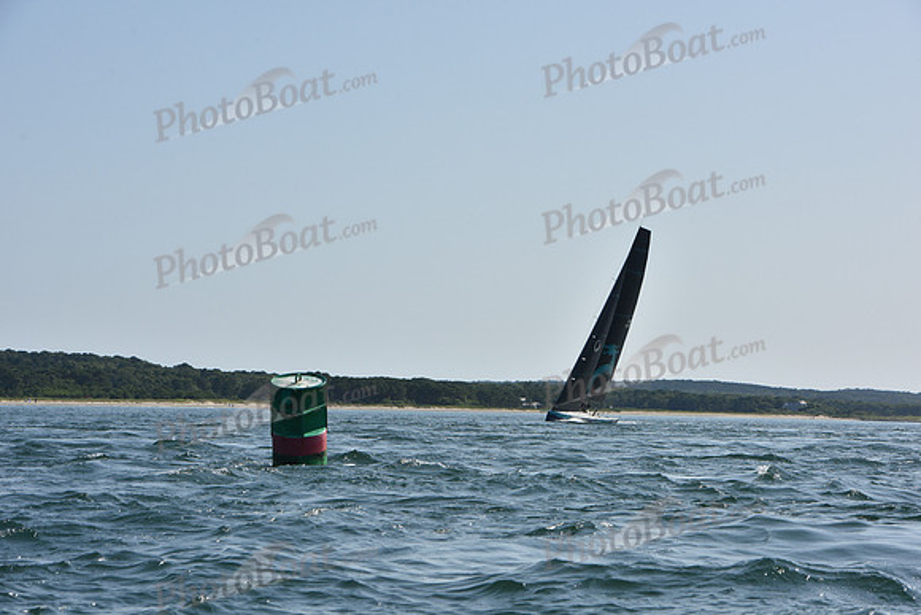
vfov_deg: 13.4
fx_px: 2610
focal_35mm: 102
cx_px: 460
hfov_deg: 20.0
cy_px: 308
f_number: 10
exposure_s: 1/1250
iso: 320
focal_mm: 102
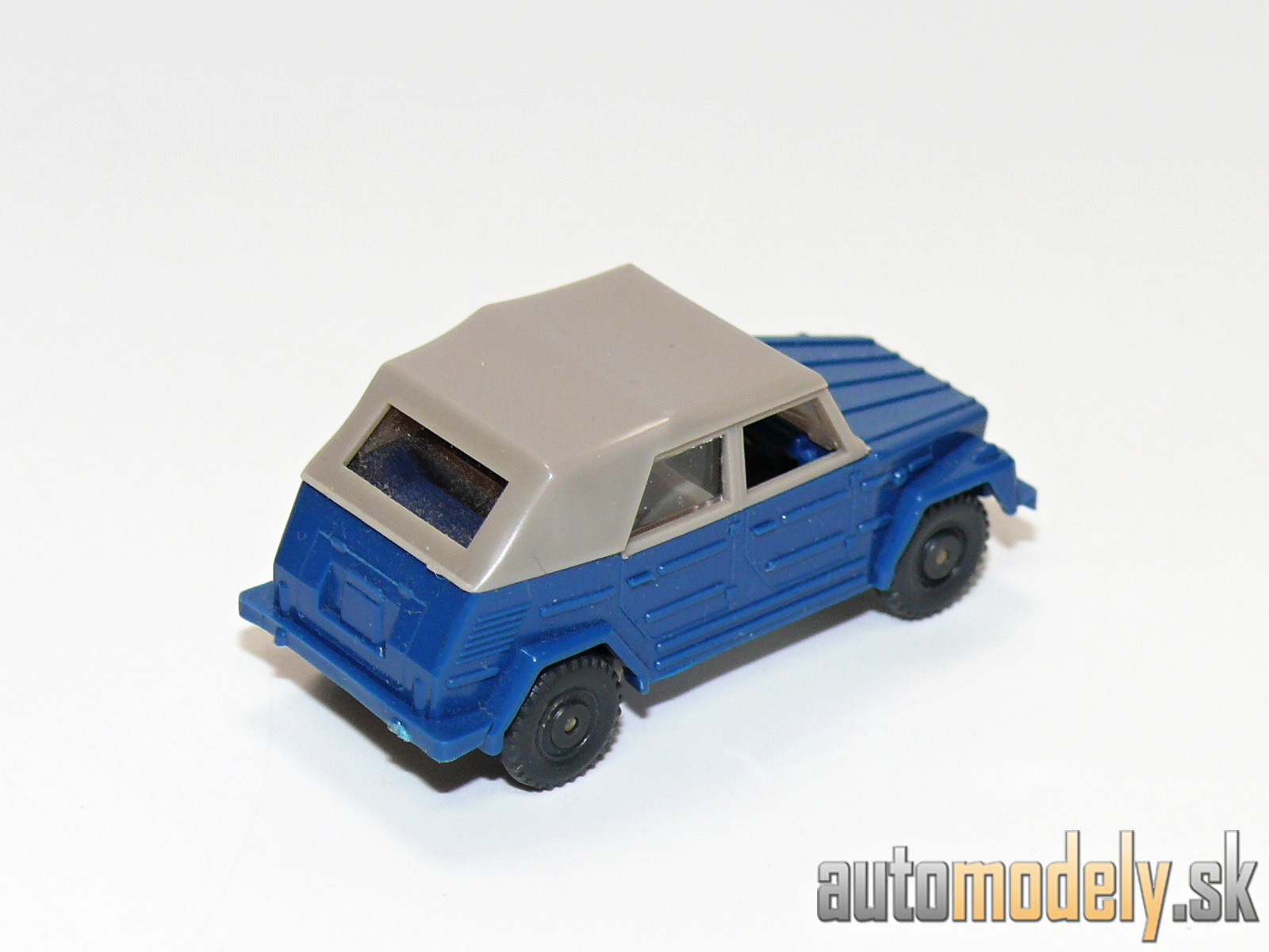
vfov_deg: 10.7
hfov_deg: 14.2
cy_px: 476
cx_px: 634
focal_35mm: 139
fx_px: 5096
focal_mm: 16.4
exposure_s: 1/30
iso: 100
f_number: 4
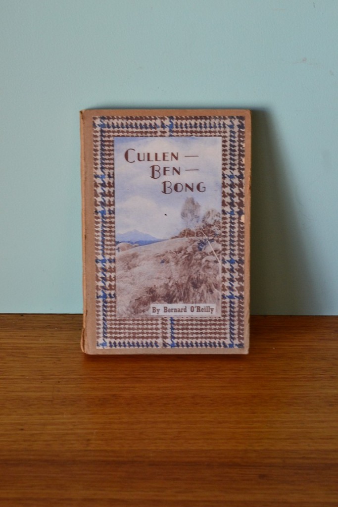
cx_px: 169
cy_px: 254
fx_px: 845
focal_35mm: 60
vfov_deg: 33.4
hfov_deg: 22.6
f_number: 7.1
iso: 800
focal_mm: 40
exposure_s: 1/60
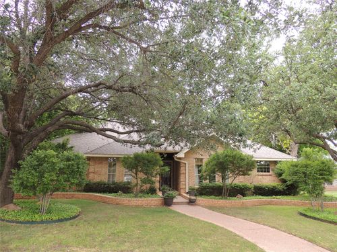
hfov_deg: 71.6
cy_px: 126
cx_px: 168
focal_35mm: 24
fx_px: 234
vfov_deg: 56.8
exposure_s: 1/125
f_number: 3
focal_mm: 4.3
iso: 100
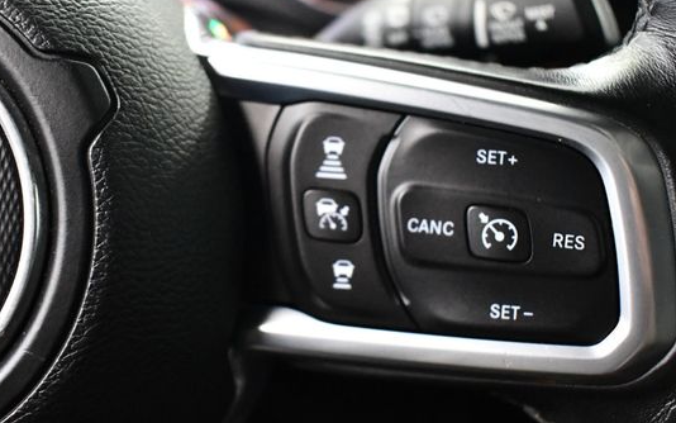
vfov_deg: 29.2
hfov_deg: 45.2
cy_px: 218
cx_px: 292
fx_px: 811
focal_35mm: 44
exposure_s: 1/60
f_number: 3.5
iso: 5600
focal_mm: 18
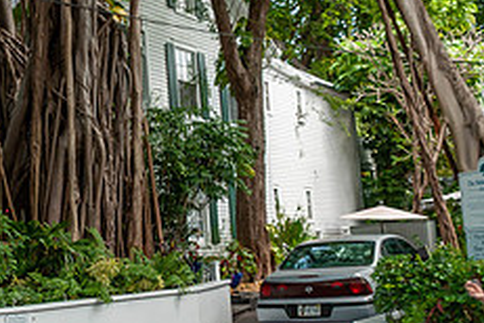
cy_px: 141
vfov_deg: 20.0
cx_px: 75
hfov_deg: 28.8
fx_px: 914
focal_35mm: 68
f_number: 3.5
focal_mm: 18
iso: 100
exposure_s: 1/200
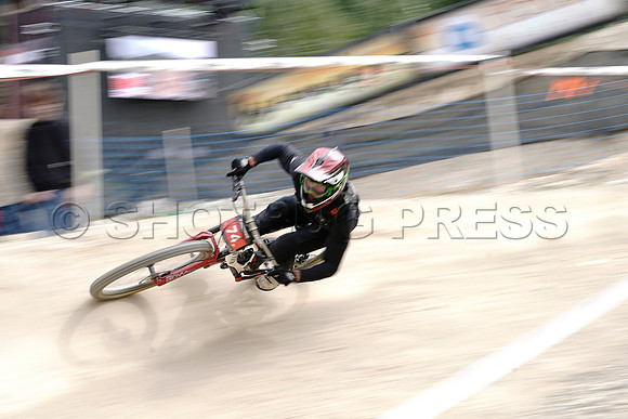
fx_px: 1221
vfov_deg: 19.5
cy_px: 210
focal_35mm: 70
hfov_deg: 28.8
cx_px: 314
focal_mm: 70
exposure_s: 1/60
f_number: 10
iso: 125
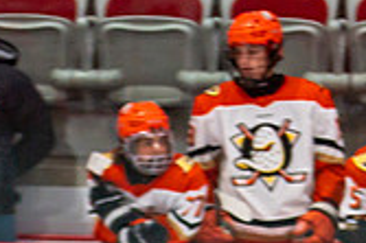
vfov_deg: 1.8
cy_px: 576
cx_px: 507
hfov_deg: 2.7
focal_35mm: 757
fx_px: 7688
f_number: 2.8
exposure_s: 1/640
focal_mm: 142
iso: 500
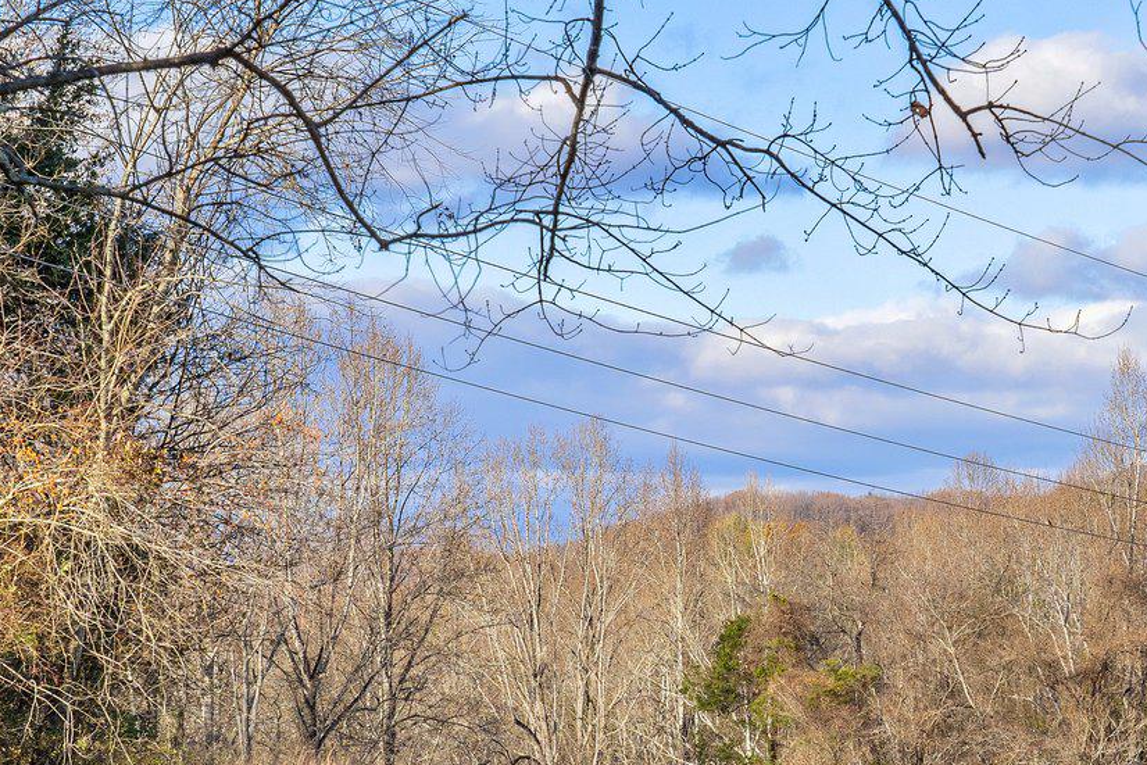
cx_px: 665
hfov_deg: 11.4
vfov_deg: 7.6
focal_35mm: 181
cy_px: 605
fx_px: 5767
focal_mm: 73
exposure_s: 1/800
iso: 400
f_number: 8
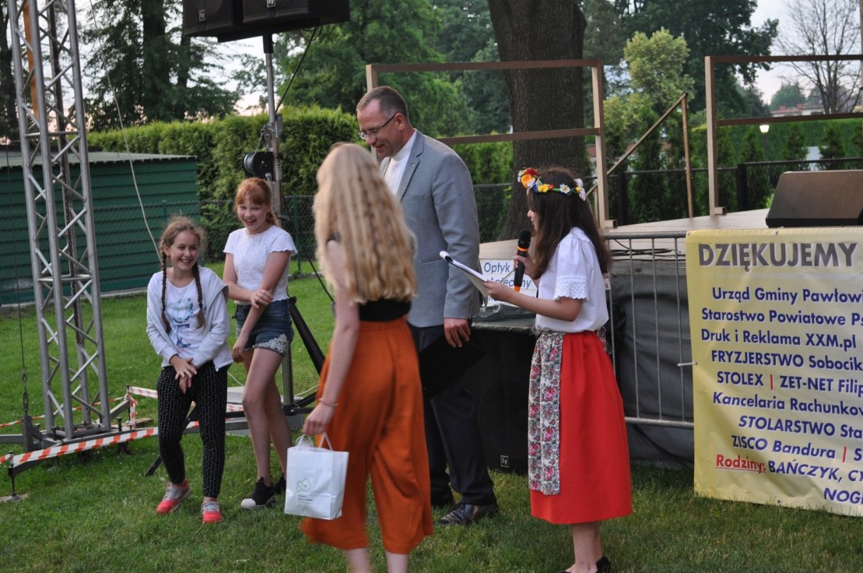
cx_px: 456
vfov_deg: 20.9
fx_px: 1556
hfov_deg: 31.0
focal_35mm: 65
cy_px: 281
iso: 720
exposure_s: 1/60
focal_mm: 40
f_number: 5.3
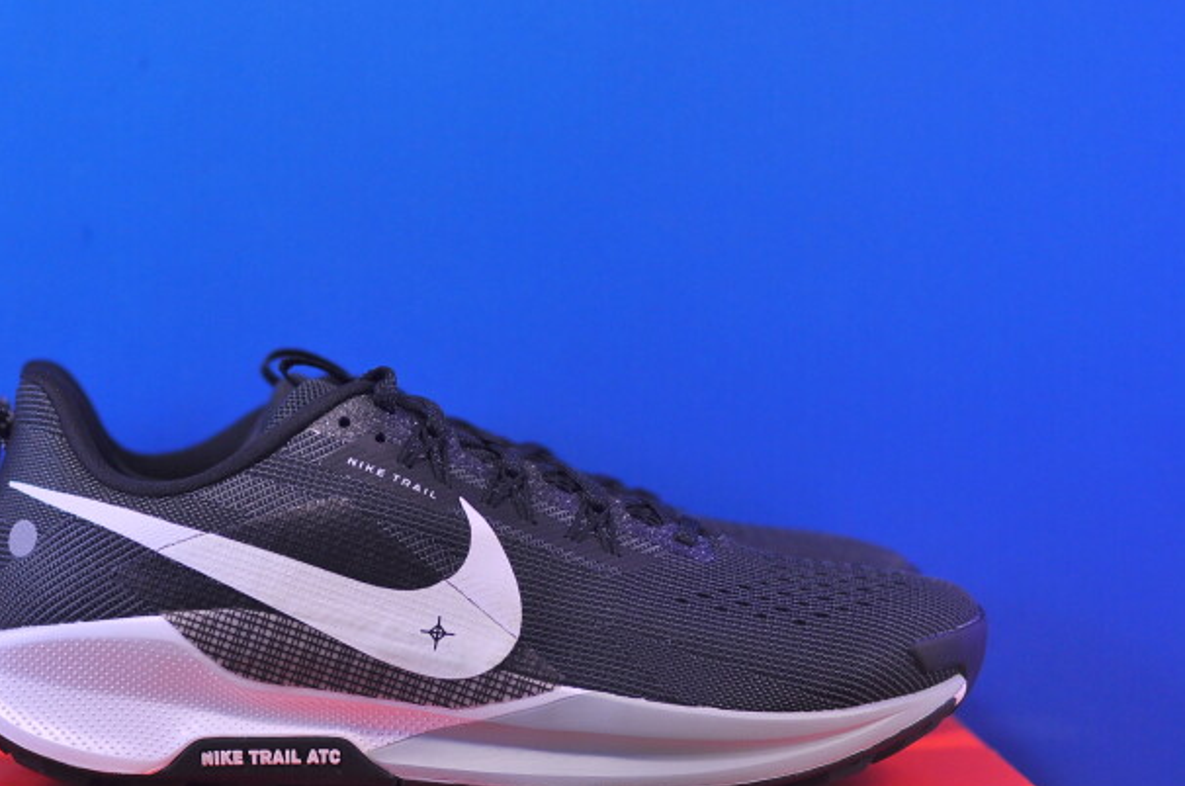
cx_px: 454
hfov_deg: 20.6
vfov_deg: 13.8
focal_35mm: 99
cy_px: 392
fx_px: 3254
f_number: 2.5
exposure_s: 1/320
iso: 250
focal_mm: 50
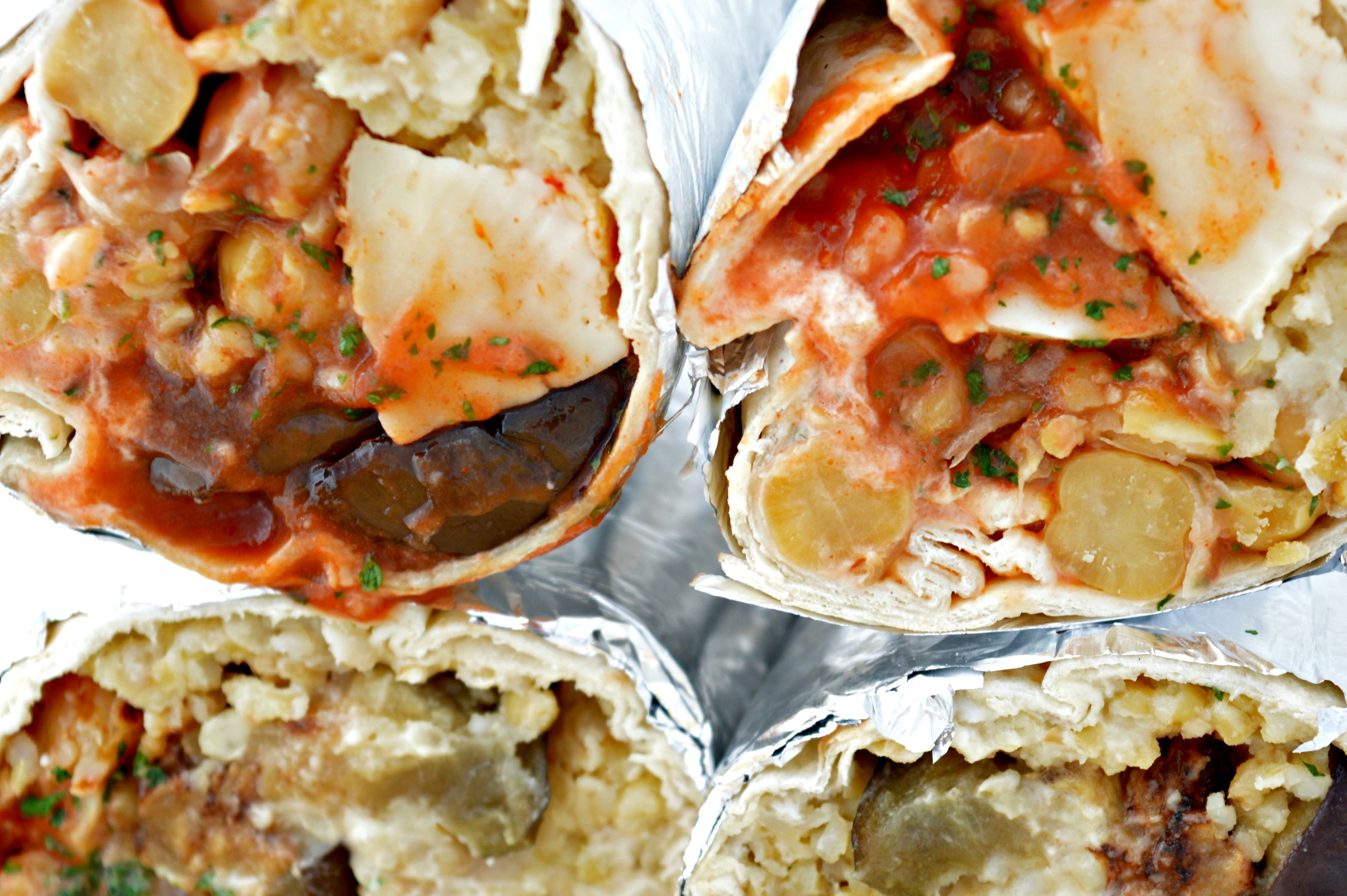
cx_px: 793
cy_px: 392
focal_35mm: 114
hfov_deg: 18.0
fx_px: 4250
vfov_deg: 12.0
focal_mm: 55
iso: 200
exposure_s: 1/50
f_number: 5.6
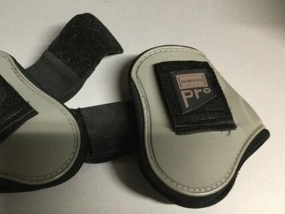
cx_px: 84
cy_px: 112
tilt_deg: -63.1
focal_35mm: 47
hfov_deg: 39.7
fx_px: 387
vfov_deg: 30.9
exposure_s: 1/17
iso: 250
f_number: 2.4
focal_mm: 3.3
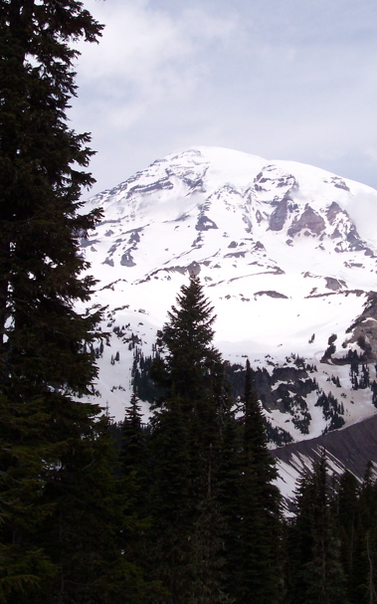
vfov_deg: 38.2
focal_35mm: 53
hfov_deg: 24.2
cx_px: 260
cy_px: 284
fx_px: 872
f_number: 4.8
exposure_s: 1/1000
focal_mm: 8
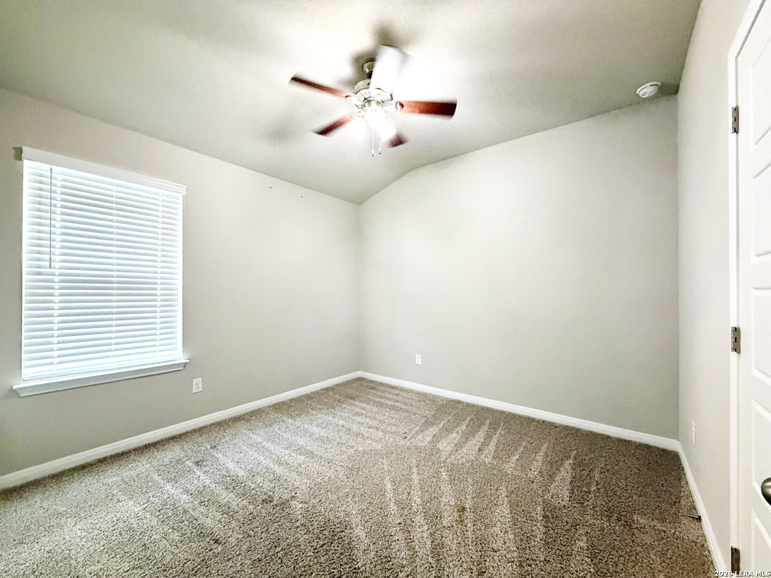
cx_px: 386
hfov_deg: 102.1
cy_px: 289
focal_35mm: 14
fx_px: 312
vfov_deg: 85.7
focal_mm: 2.2
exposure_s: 1/60
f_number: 2.2
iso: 500
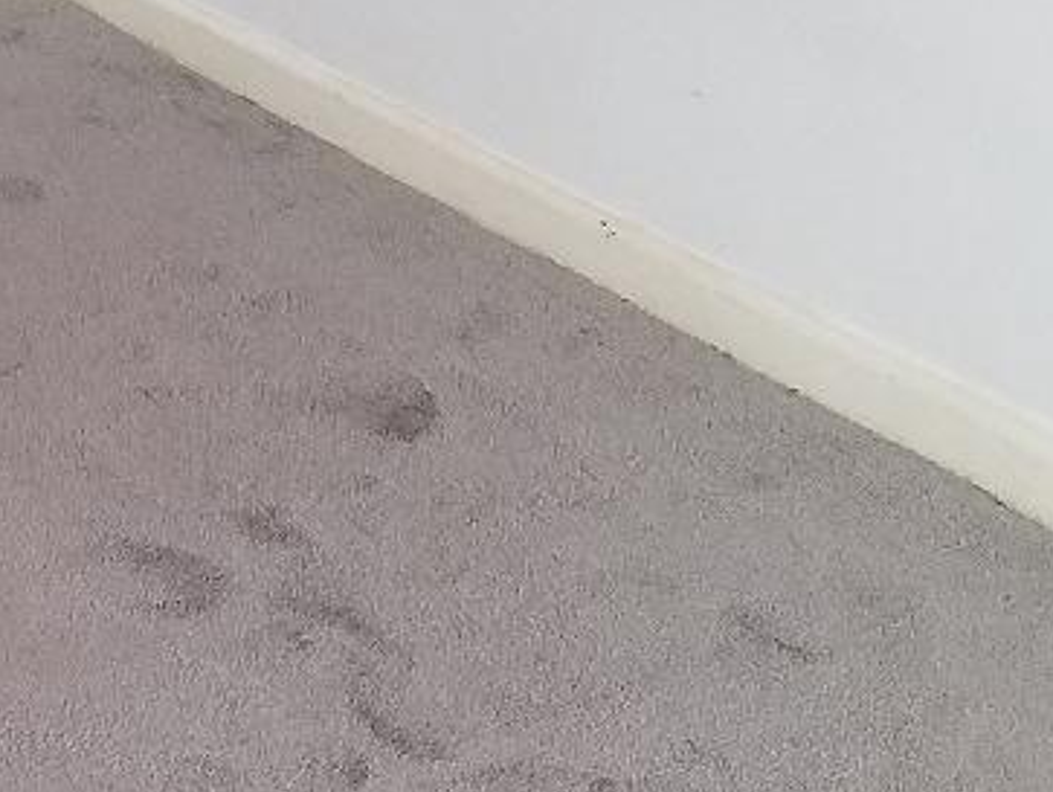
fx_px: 3136
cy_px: -162
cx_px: -52
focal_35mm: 103
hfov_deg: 18.5
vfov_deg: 14.0
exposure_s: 1/60
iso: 160
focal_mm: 4.2
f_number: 1.7
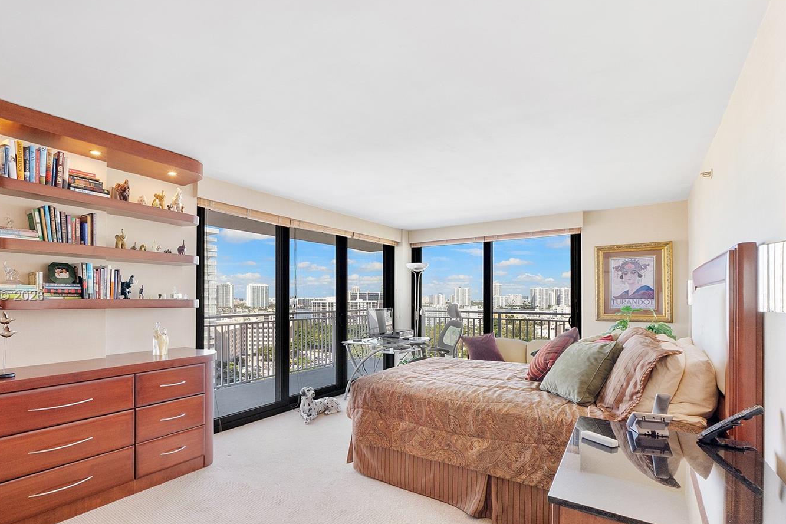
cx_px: 332
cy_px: 296
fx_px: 393
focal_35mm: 18
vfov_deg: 67.1
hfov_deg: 89.3
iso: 500
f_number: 8
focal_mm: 10
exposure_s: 1/30
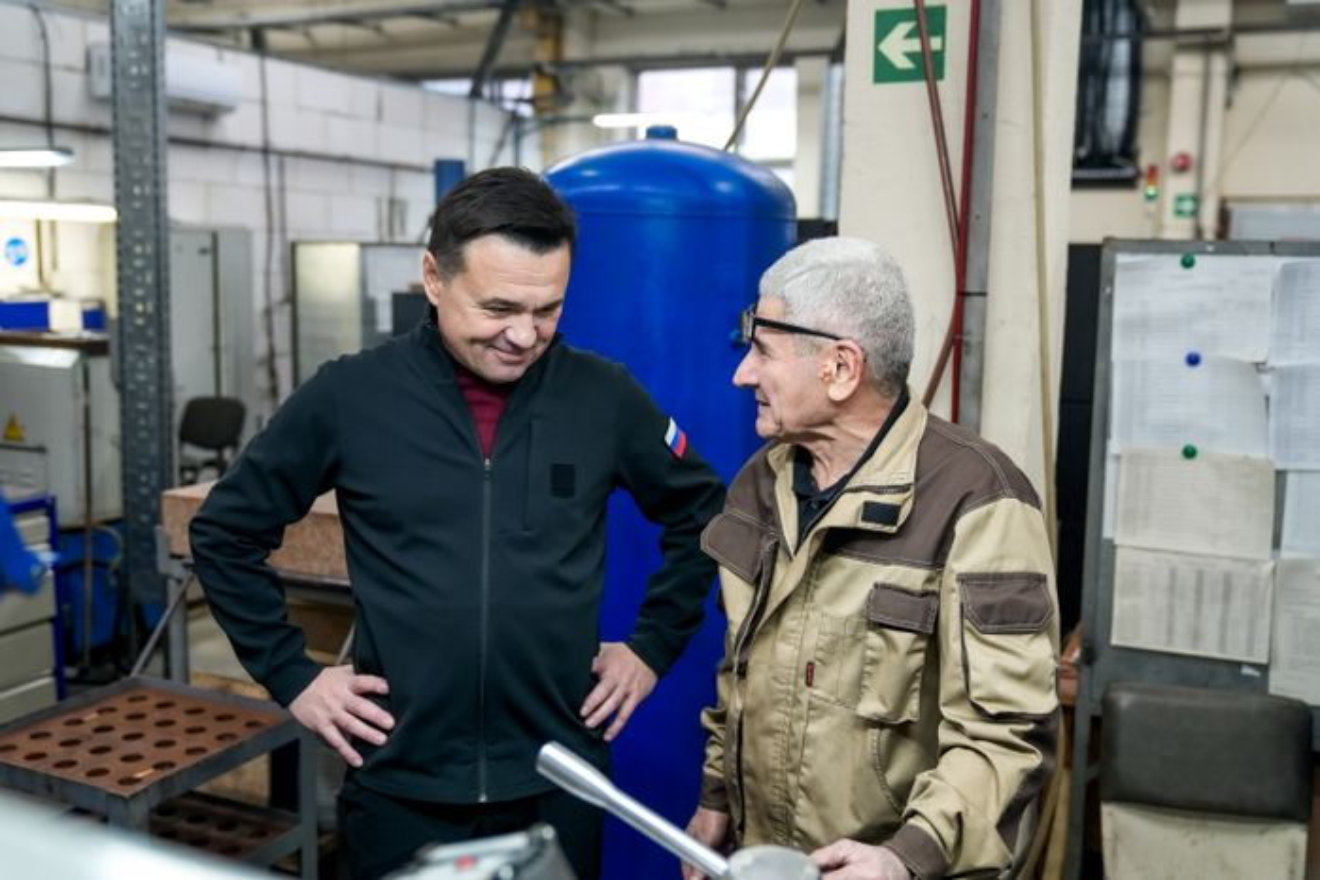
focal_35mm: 34
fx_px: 1247
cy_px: 440
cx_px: 660
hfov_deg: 55.8
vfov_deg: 38.9
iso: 1600
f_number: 2.8
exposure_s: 1/250
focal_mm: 34
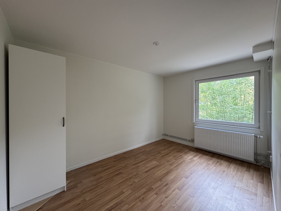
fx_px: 114
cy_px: 106
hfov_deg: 102.1
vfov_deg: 85.7
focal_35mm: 14
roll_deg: +0.3
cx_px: 140
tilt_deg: -0.4
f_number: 2.2
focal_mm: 2.22
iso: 320
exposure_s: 1/99
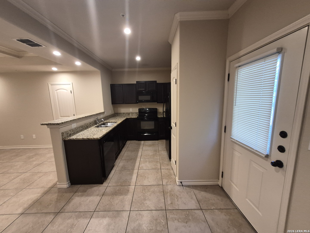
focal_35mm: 13
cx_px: 155
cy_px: 116
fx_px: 116
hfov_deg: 106.2
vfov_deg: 89.9
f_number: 2.2
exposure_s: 1/60
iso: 320
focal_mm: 1.74
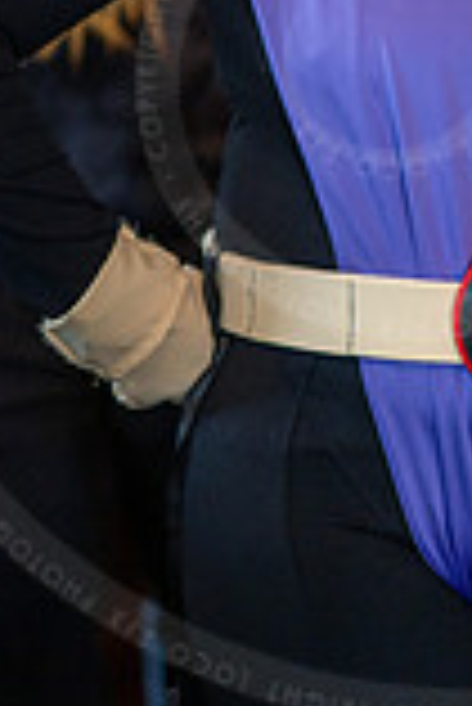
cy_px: 148
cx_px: 427
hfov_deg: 9.6
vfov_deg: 14.3
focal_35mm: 143
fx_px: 2806
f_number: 1.2
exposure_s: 1/200
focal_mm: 50
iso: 640
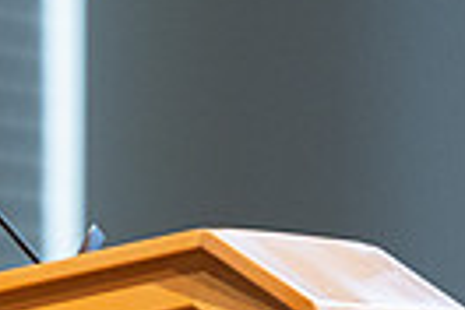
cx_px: 85
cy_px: 232
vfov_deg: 1.5
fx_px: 11753
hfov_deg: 2.3
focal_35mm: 910
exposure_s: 1/400
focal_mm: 200
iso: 2500
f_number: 3.5
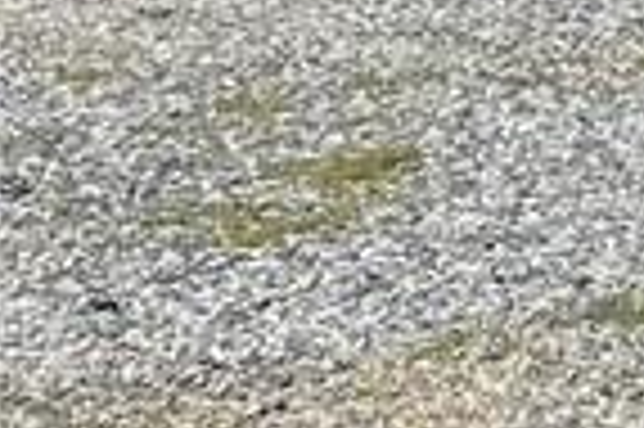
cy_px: -216
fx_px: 3466
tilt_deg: -4.8
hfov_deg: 8.0
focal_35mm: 194
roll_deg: -0.1
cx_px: 2301
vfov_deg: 7.0
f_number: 1.6
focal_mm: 4.2
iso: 32
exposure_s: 1/4651
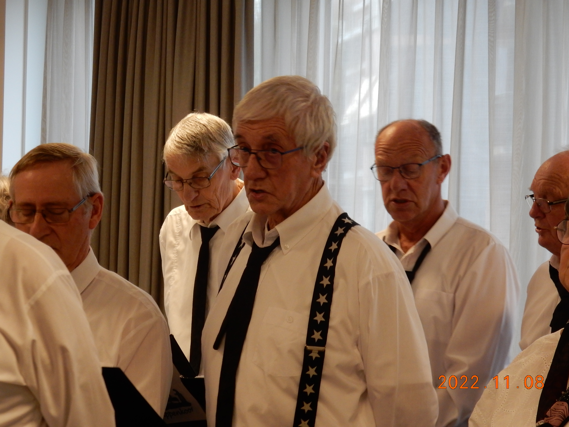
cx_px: 284
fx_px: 2285
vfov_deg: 10.7
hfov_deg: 14.2
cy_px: 214
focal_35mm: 139
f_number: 6
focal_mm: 24.7
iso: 400
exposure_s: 1/25
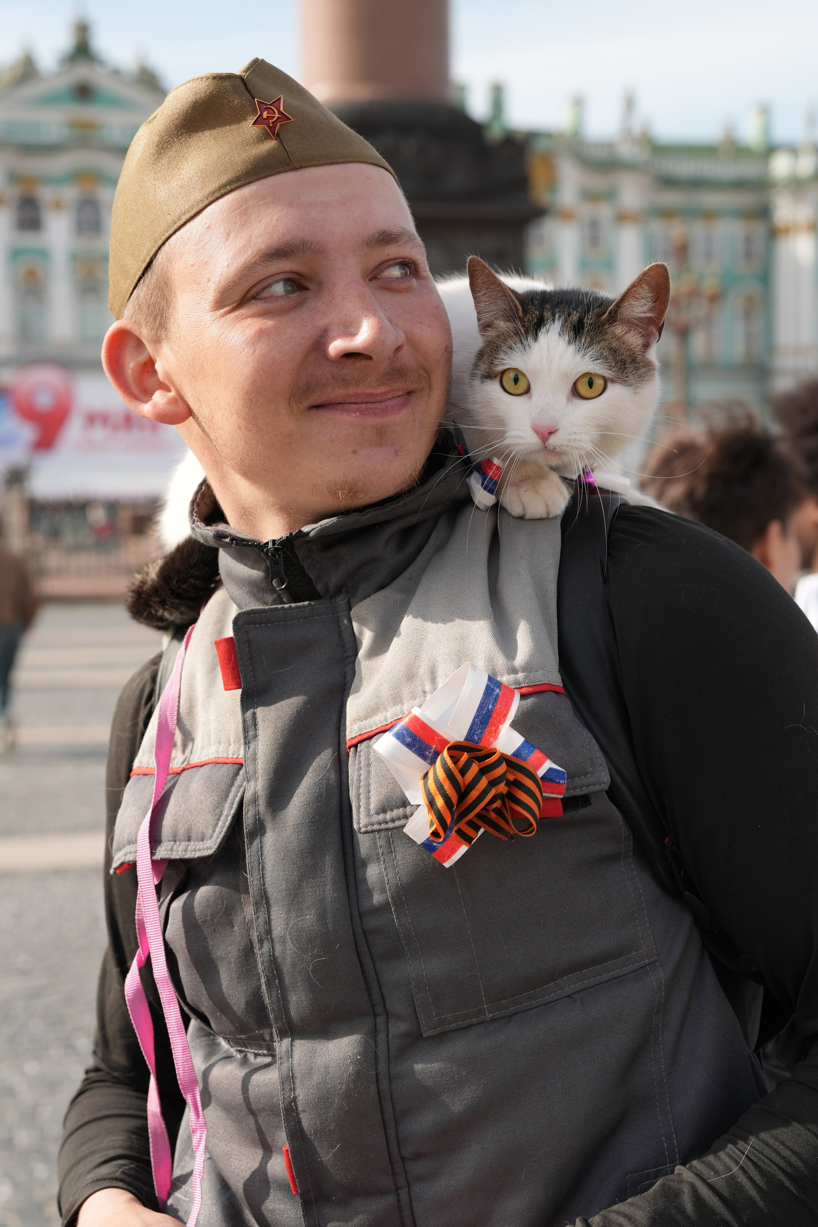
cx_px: 456
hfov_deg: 21.6
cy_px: 703
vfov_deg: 31.8
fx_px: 2147
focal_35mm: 63
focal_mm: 50
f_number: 4.5
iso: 100
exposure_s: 1/320
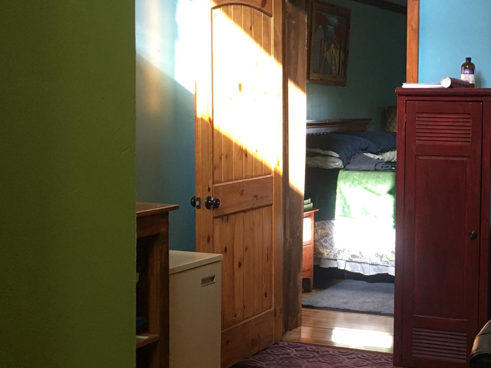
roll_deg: -2.1
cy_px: 176
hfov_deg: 28.8
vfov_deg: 22.9
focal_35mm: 64
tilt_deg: -3.9
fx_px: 908
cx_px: 460
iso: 40
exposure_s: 1/30
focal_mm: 4.15
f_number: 2.2
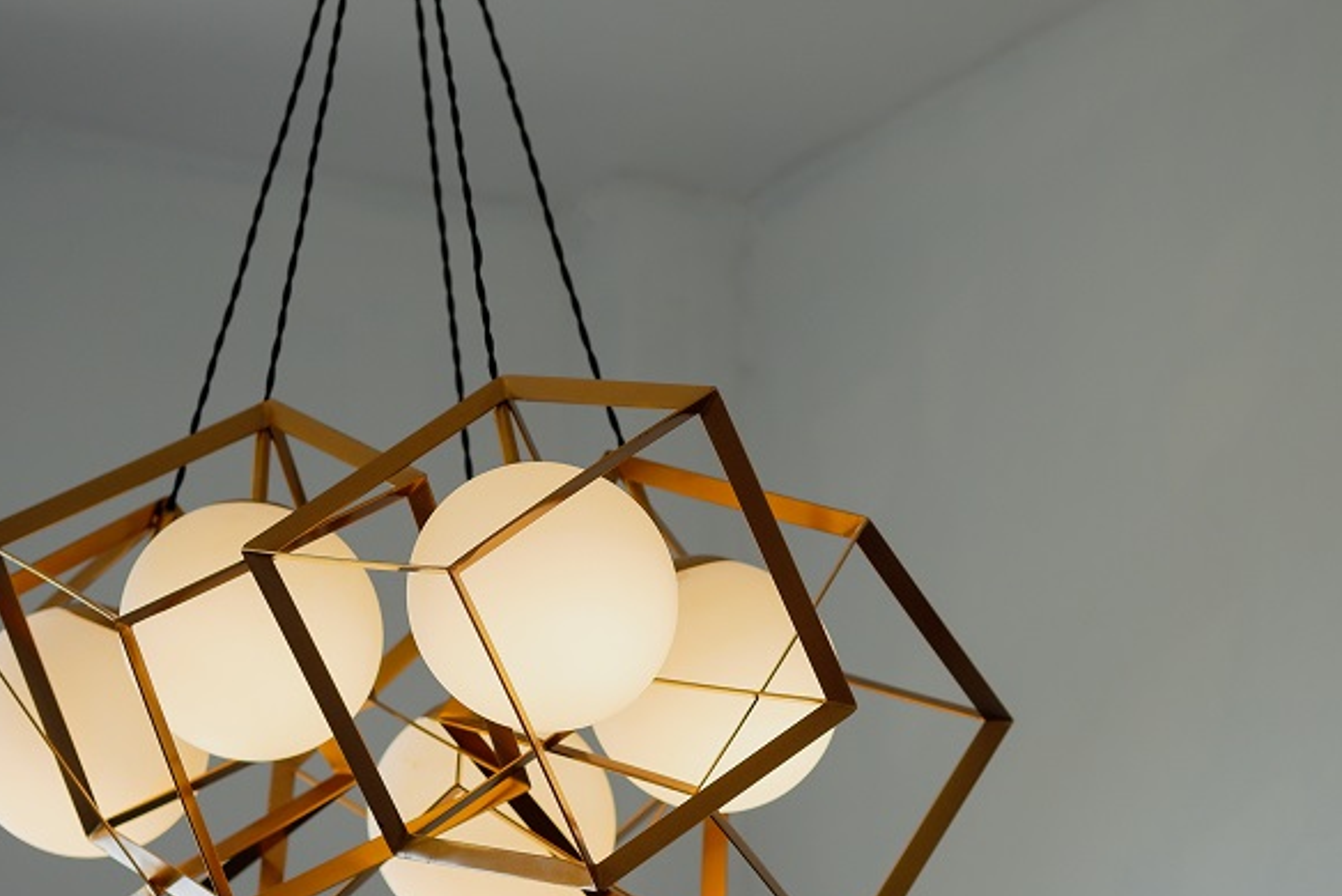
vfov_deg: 8.9
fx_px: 5743
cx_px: 848
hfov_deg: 13.3
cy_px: 546
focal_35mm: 154
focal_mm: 60
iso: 200
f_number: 2.4
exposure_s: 1/750
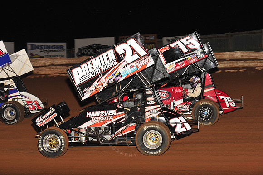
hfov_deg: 20.4
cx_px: 132
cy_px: 88
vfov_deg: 13.7
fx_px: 730
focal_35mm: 100
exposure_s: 1/320
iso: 1000
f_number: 7.1
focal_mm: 100
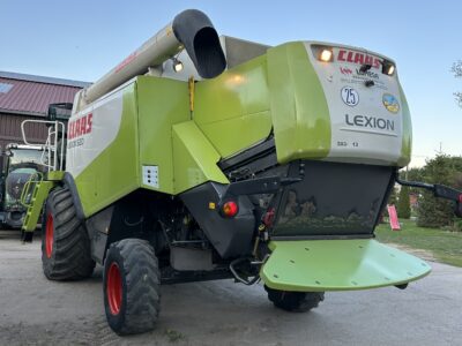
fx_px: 347
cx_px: 231
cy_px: 173
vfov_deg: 53.1
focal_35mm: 26
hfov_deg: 67.3
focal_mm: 5.7
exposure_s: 1/552
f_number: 1.5
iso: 50
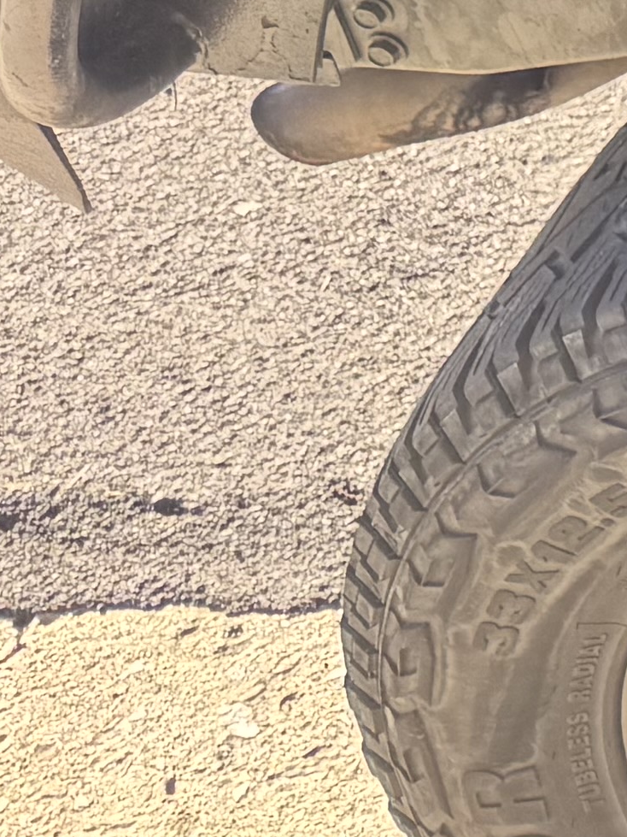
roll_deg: +1.8
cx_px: 2376
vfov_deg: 13.2
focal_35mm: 140
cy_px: -480
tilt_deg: -28.5
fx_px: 3382
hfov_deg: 7.7
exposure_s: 1/189
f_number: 1.78
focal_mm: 6.76
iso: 64
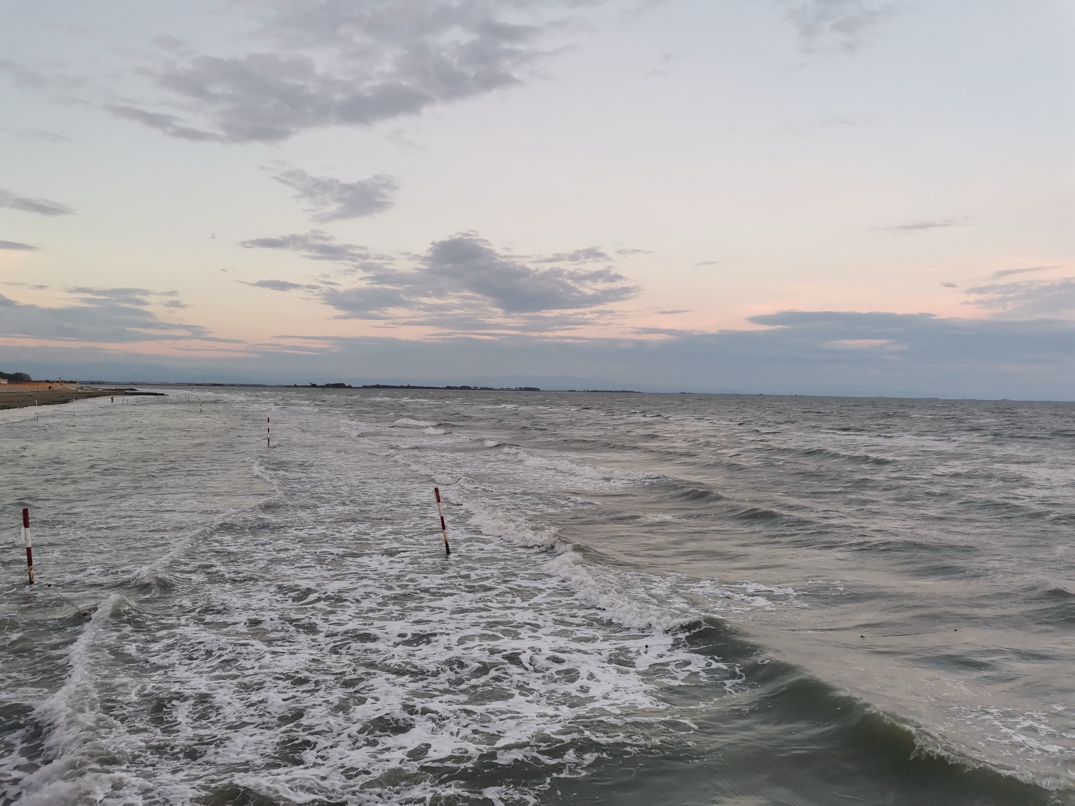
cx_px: 538
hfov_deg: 67.3
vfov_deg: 53.1
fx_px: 807
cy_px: 403
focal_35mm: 26
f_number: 1.8
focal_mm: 4.75
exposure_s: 1/100
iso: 125
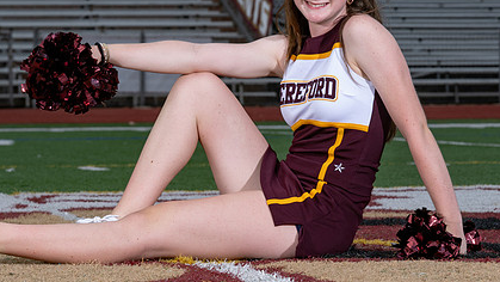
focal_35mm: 219
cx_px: 349
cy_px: 92
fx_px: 2904
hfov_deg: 9.8
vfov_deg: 5.5
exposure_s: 1/200
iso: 64
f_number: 8
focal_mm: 92
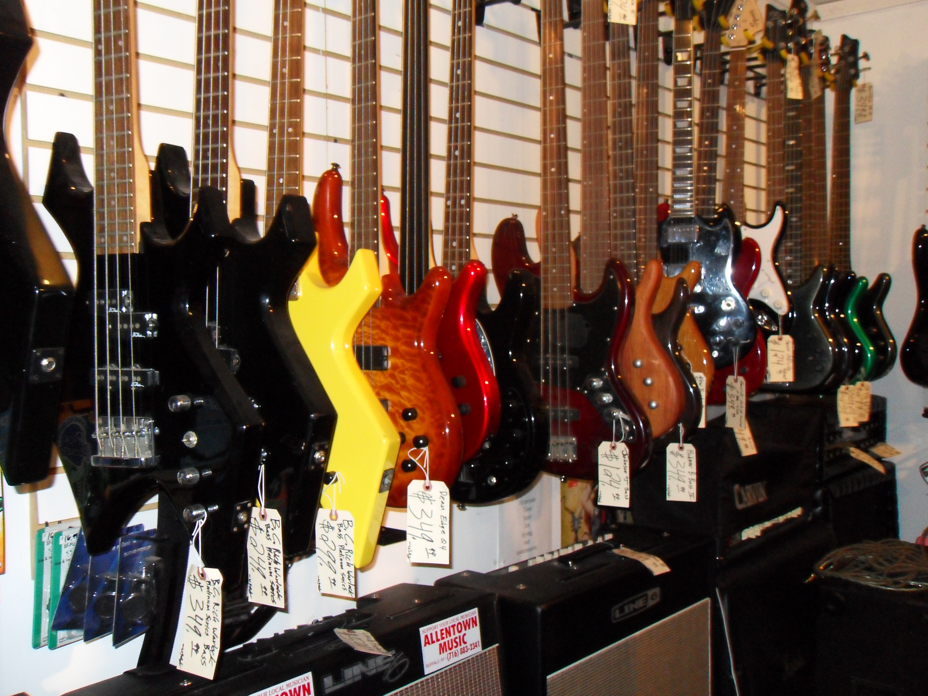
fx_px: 938
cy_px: 348
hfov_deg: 52.6
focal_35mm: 35
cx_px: 464
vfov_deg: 40.7
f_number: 3.5
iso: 400
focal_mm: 6.3
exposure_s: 1/45
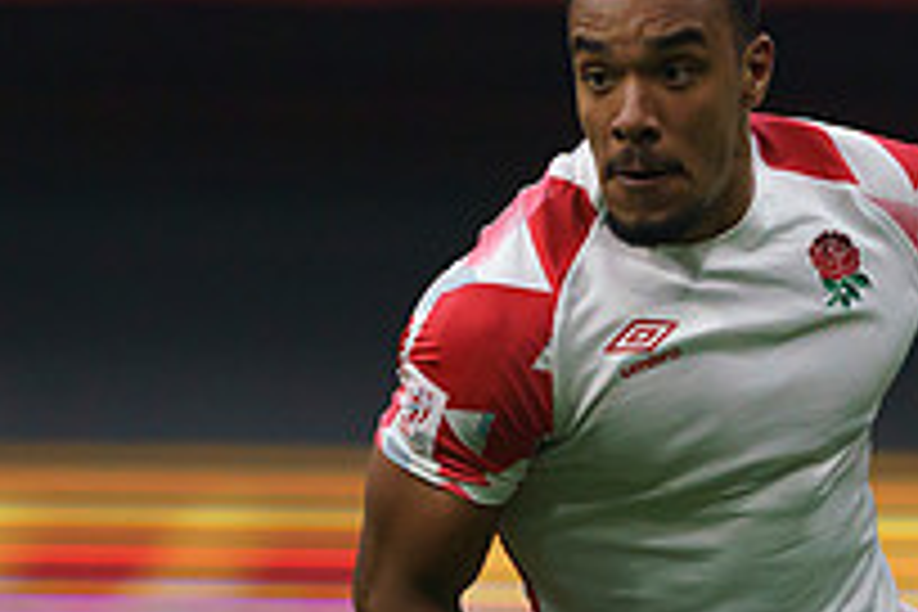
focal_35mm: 1986
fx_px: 50639
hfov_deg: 1.0
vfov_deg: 0.7
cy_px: 639
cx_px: 622
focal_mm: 600
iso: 2500
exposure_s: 1/3200
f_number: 4
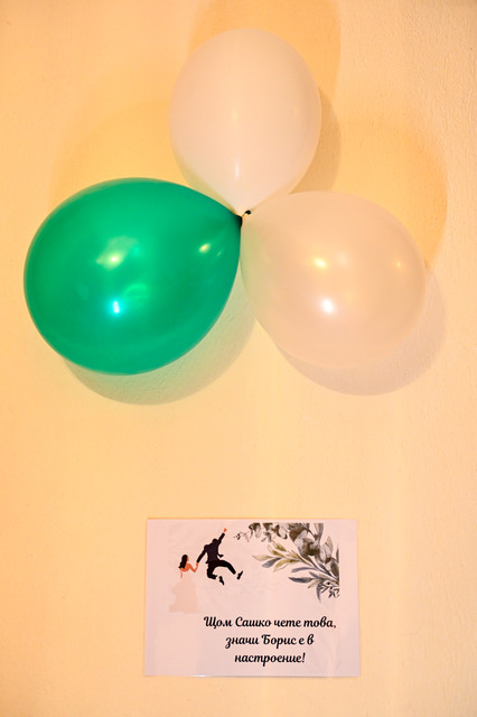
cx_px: 238
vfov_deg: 41.1
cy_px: 358
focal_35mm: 48
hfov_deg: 28.0
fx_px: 955
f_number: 4
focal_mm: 48
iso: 2000
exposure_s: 1/50
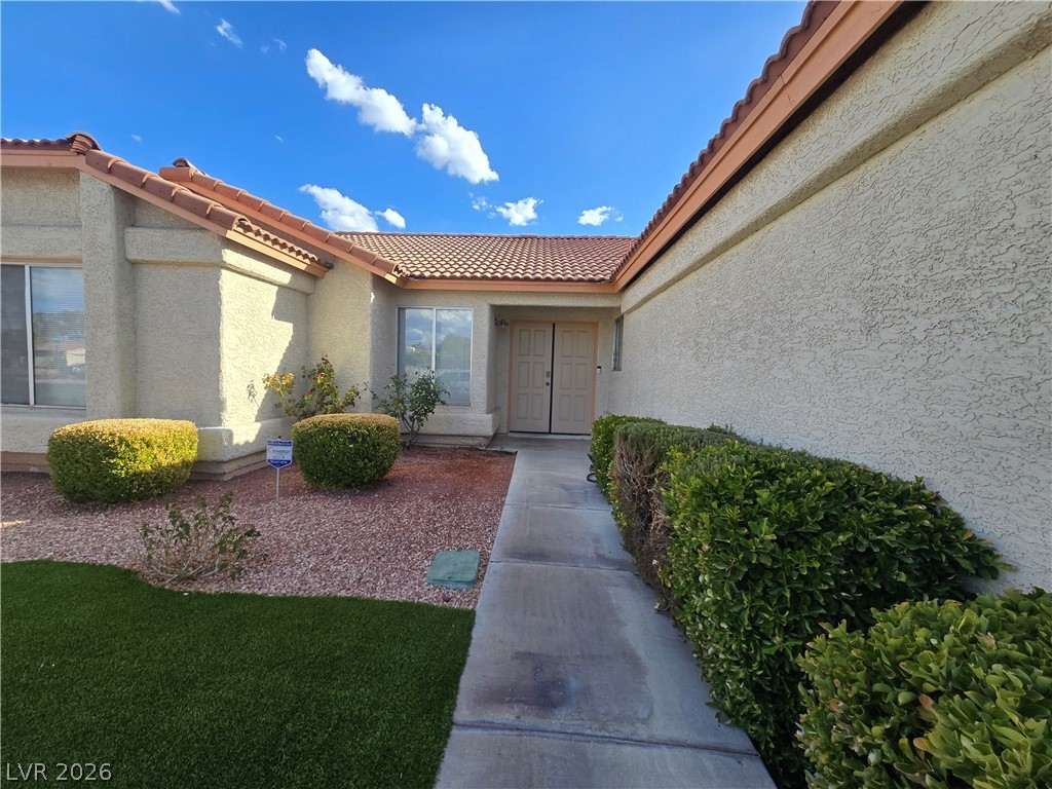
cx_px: 526
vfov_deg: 89.9
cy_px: 394
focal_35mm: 13
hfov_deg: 106.2
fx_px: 395
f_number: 2.2
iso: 50
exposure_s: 1/1129
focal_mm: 2.2
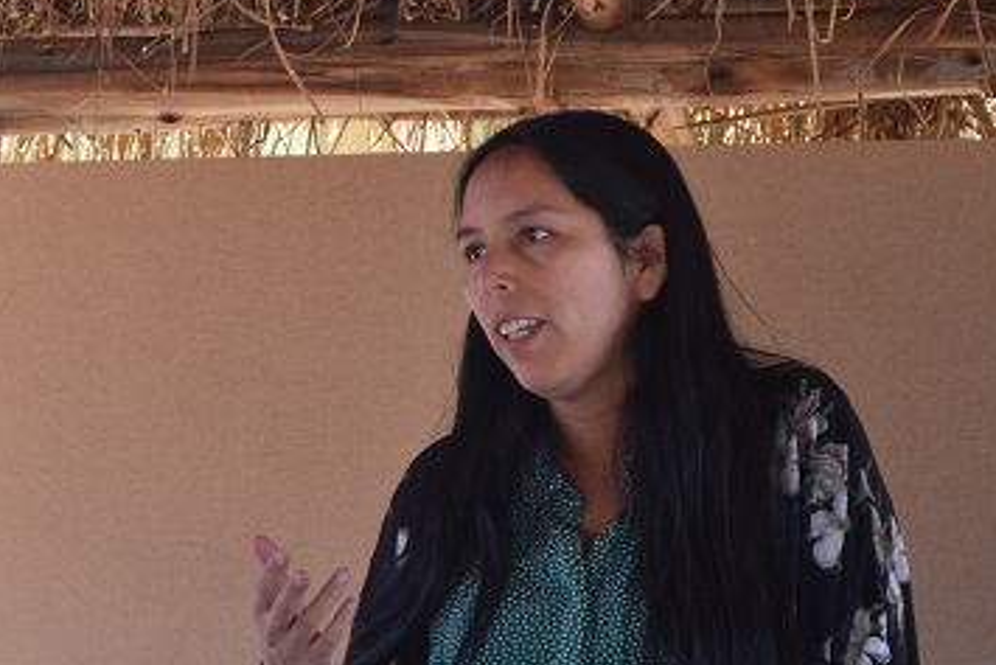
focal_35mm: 151
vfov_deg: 9.1
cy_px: 428
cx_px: 98
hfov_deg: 13.5
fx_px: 4177
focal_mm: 55
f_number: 5.6
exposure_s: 1/125
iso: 400
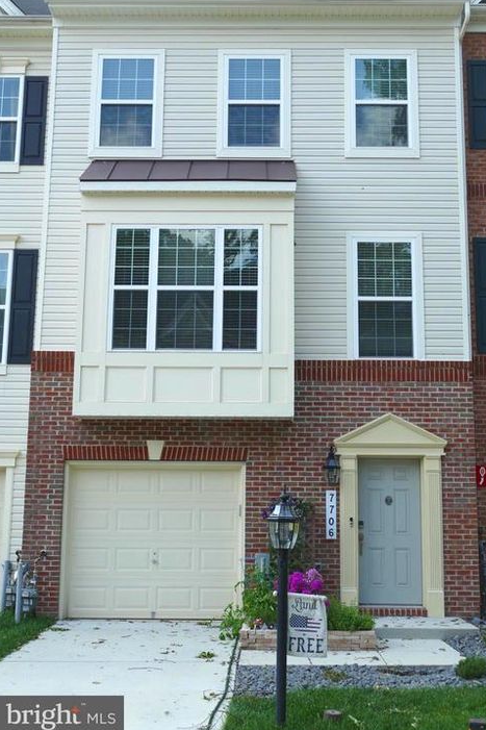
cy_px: 347
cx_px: 257
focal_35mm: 46
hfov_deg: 29.2
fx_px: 932
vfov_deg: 42.7
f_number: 3.2
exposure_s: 1/640
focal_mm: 15.51
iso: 125
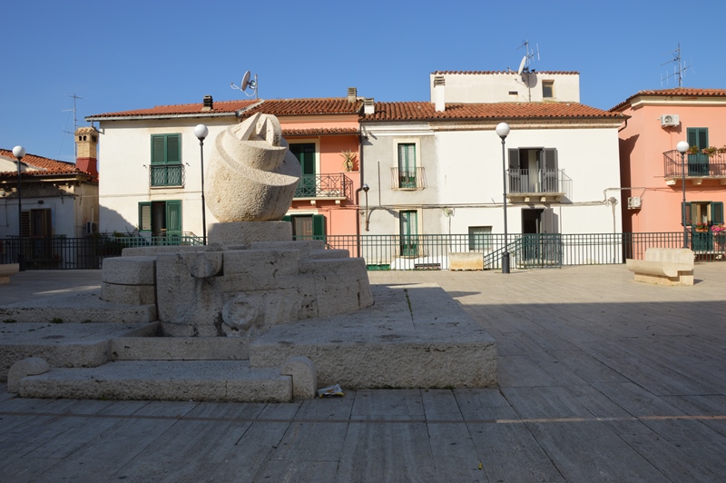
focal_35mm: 27
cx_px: 363
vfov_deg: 47.9
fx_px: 544
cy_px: 242
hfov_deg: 67.4
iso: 100
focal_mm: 18
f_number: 10
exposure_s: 1/200
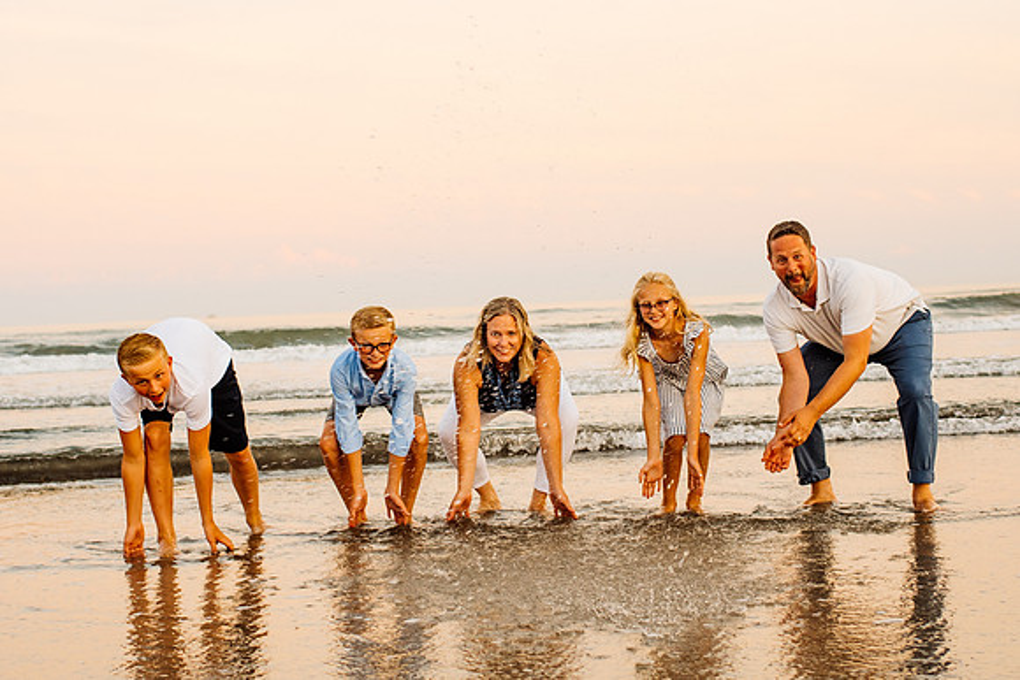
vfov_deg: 22.6
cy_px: 343
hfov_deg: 33.3
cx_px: 498
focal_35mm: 60
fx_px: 1705
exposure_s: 1/320
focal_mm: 35
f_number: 2.8
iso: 320
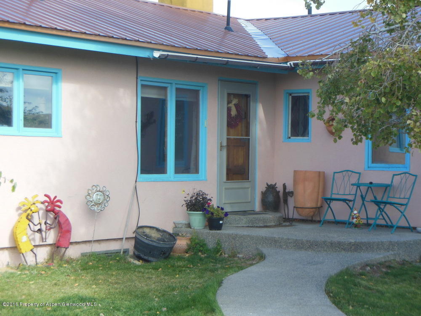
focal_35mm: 76
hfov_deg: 25.7
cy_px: 158
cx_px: 210
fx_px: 924
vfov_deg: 19.4
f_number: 4.4
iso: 125
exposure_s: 1/320
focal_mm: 13.6
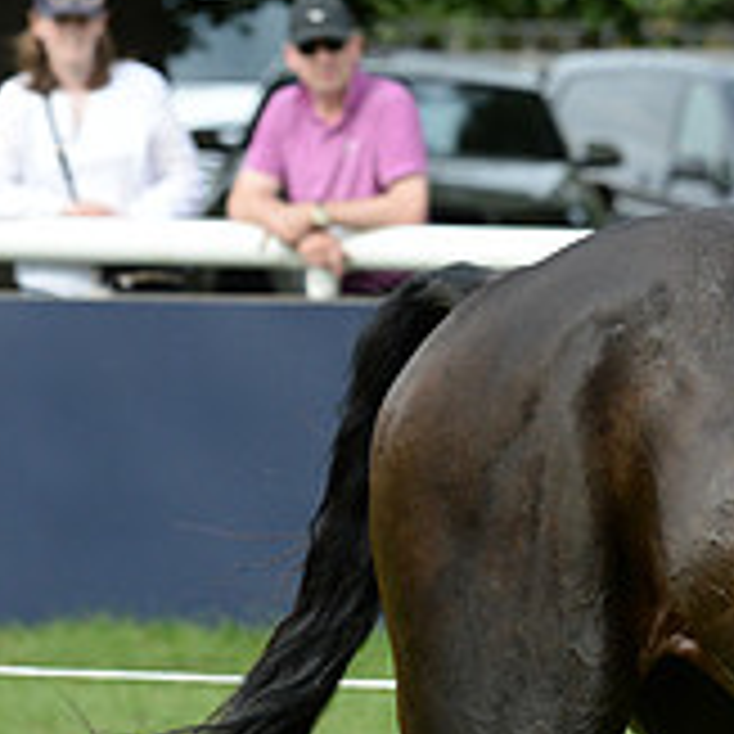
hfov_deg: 2.4
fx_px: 17440
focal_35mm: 727
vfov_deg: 2.4
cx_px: 1216
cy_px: 149
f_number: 8
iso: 1250
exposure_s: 1/1000
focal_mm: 240
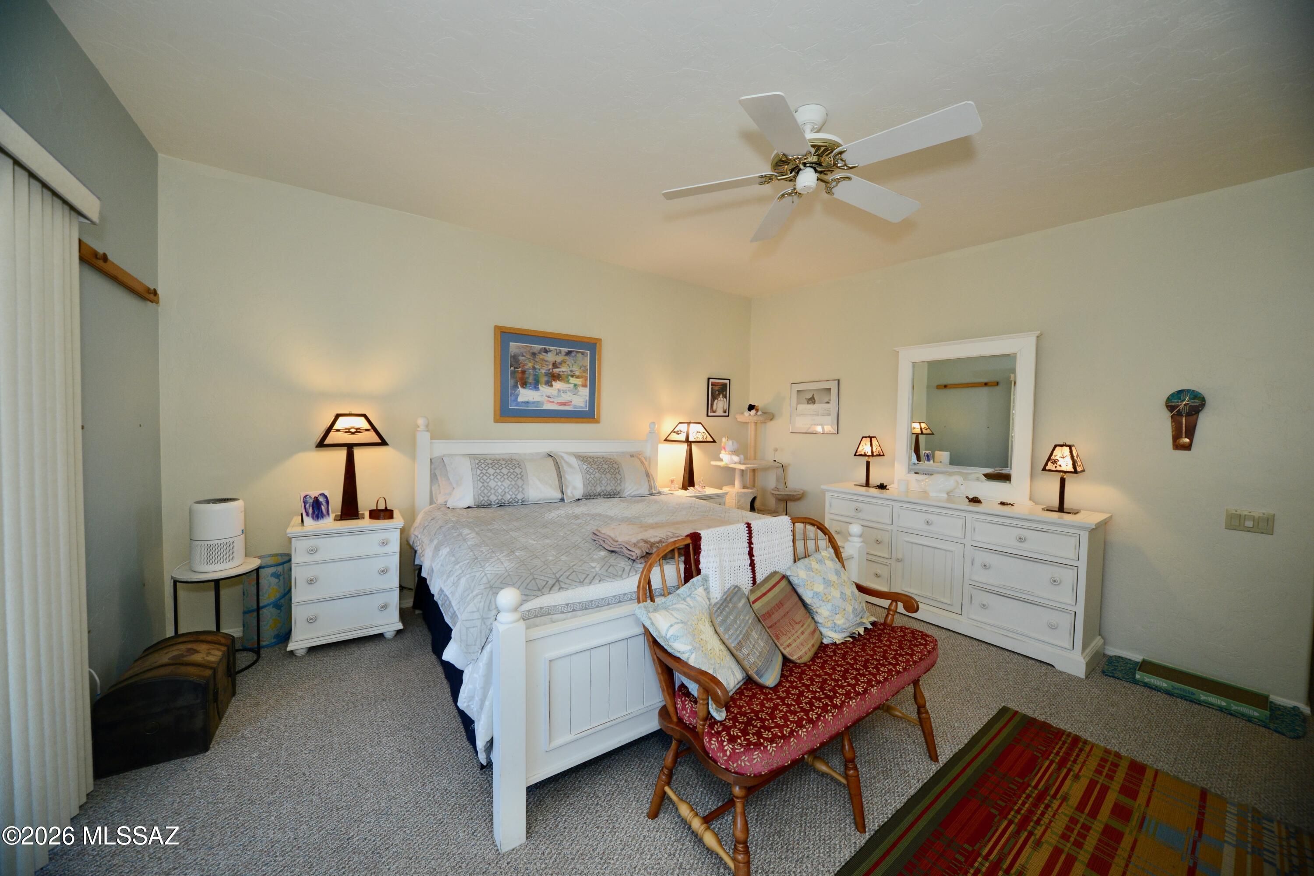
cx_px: 657
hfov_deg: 112.6
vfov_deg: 90.0
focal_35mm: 12
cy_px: 438
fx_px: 438
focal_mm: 12
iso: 800
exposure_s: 1/60
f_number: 7.1
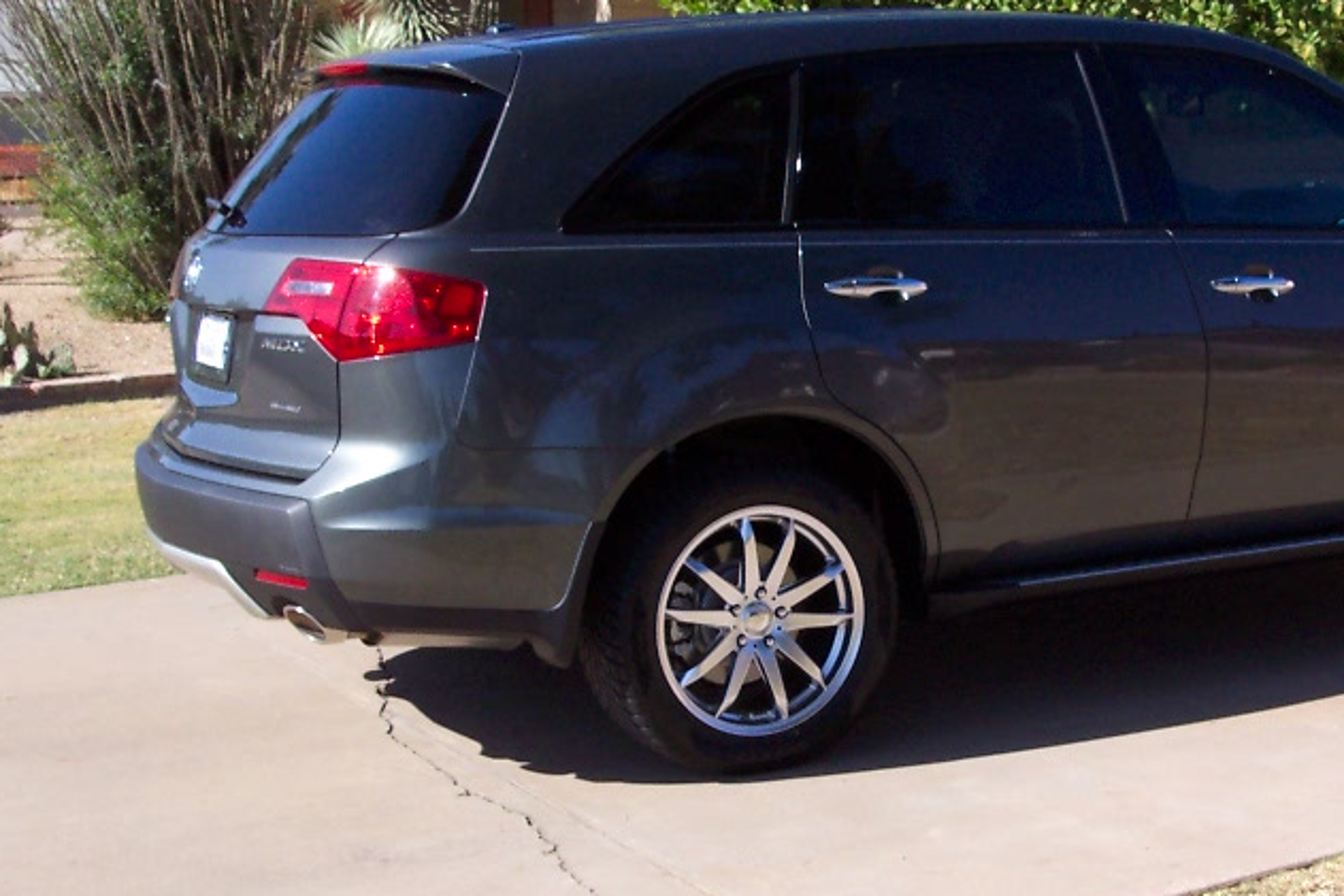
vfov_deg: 20.9
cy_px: 455
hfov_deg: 30.7
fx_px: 2427
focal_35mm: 65
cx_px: 899
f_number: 4.8
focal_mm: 8
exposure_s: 1/500
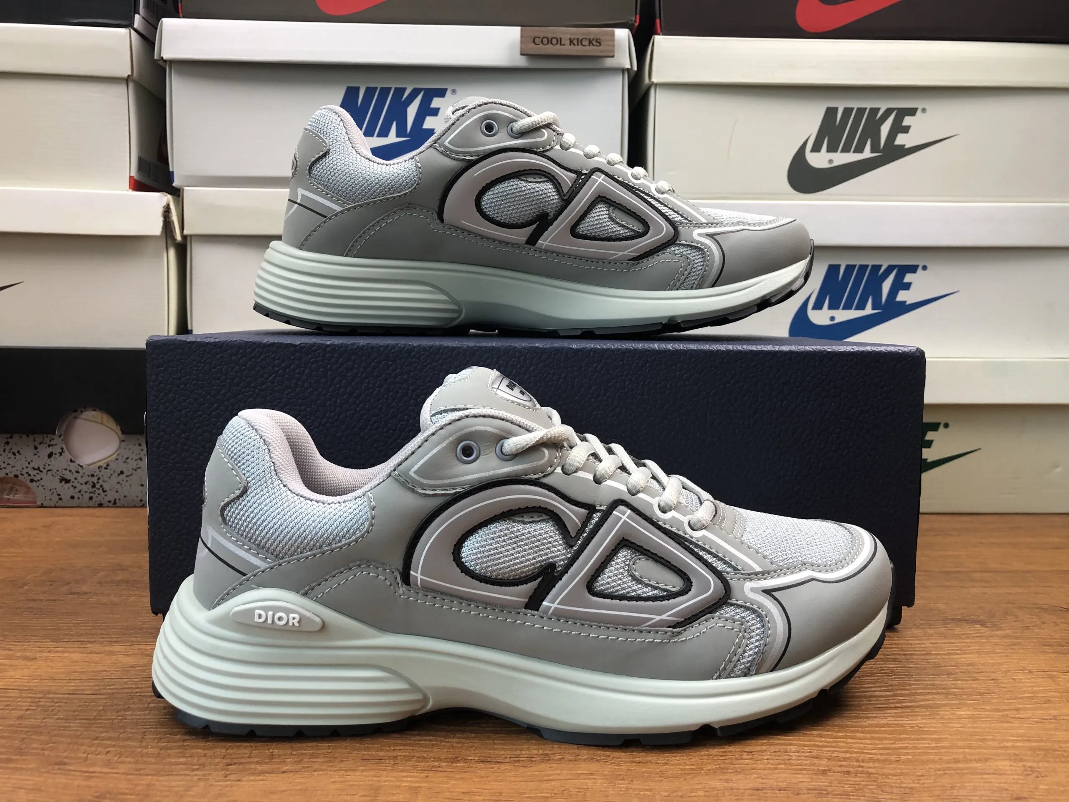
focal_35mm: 28
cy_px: 401
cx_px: 534
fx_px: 865
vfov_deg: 49.7
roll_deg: +0.4
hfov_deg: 63.4
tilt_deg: -3.9
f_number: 1.8
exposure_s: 1/50
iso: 32
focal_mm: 3.99
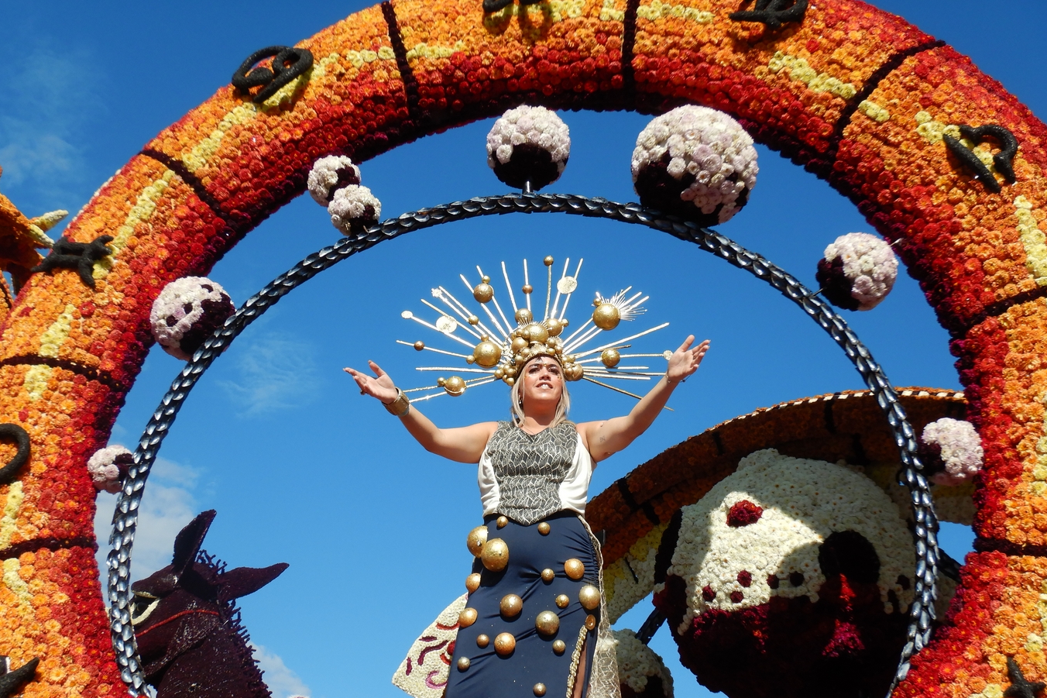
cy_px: 411
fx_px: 1192
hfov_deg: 47.4
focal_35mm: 41
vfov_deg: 32.5
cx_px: 504
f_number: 4.2
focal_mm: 6.6
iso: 125
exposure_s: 1/1000
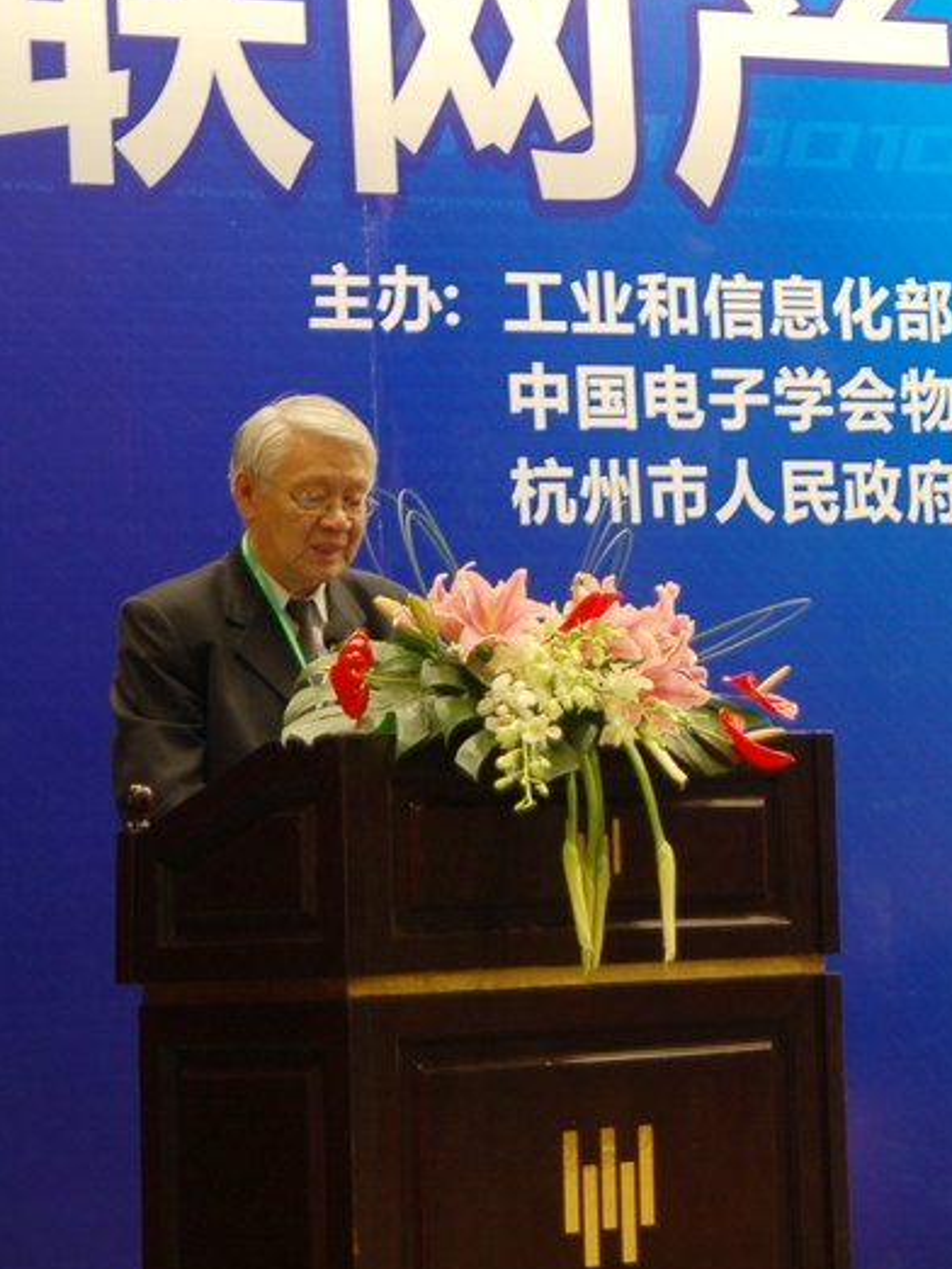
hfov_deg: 27.5
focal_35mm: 53
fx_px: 1942
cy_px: 557
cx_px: 478
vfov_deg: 36.1
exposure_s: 1/30
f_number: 2.8
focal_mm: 32
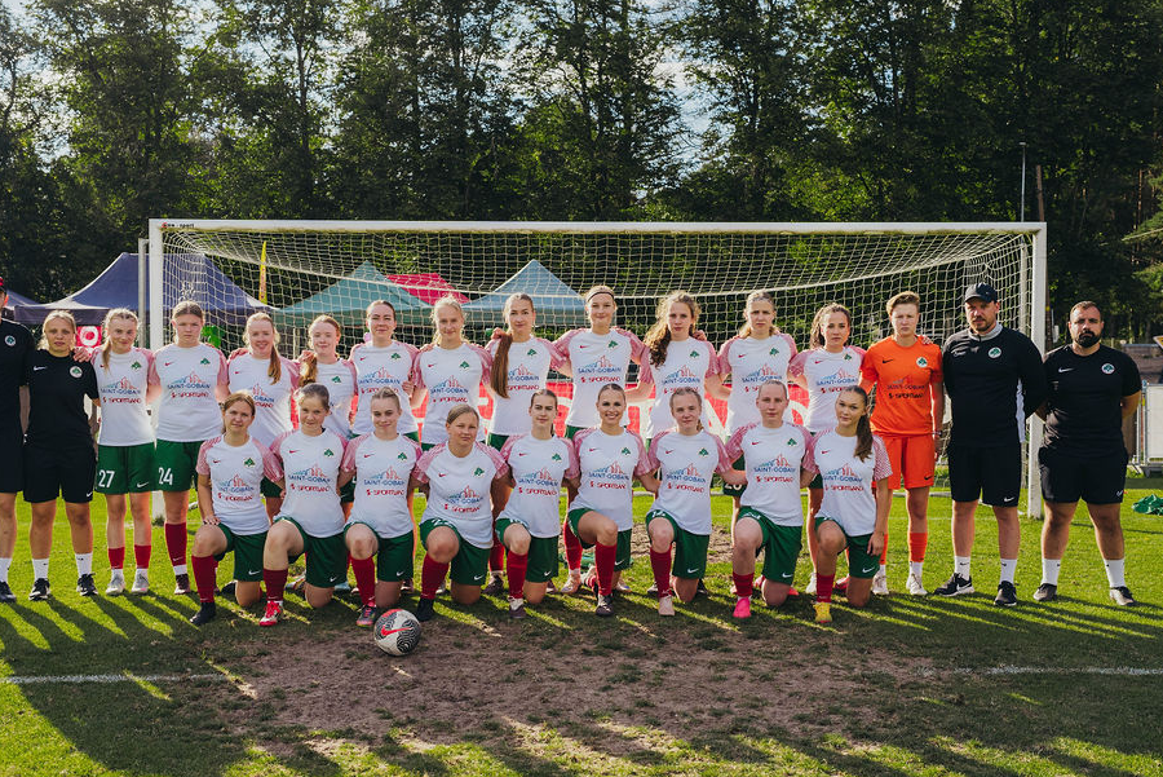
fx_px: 1390
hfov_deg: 45.4
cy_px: 410
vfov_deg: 31.2
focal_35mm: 43
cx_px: 571
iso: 160
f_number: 5
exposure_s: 1/800
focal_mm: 35
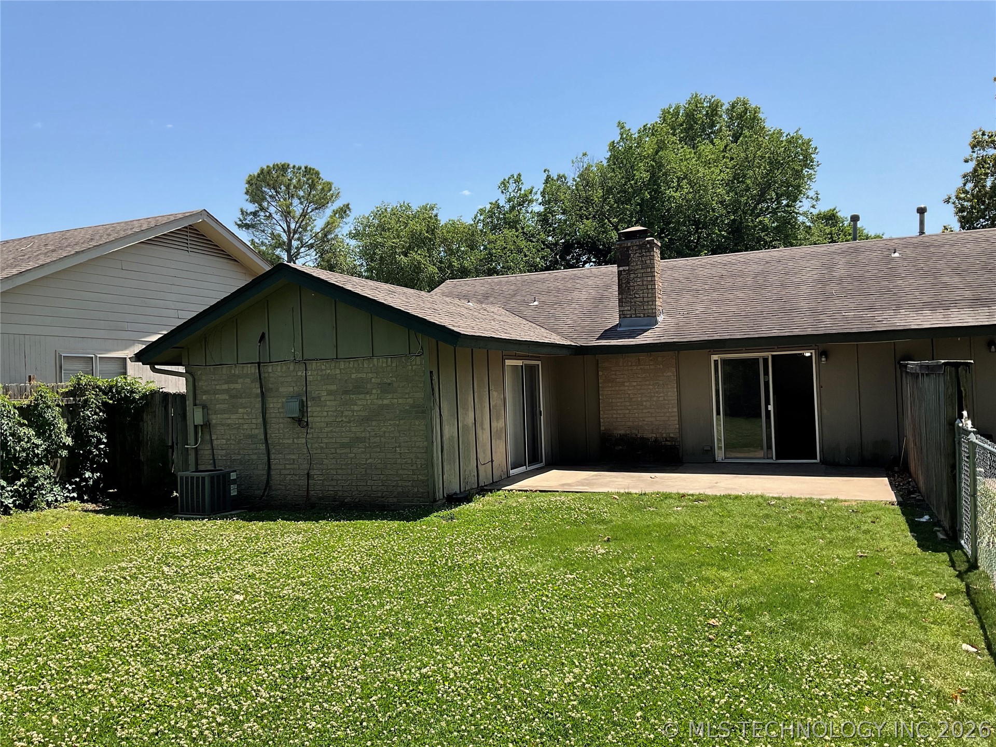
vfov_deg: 48.2
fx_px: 834
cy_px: 374
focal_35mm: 29
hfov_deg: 61.7
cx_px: 498
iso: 16
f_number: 1.8
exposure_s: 1/1311
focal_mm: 3
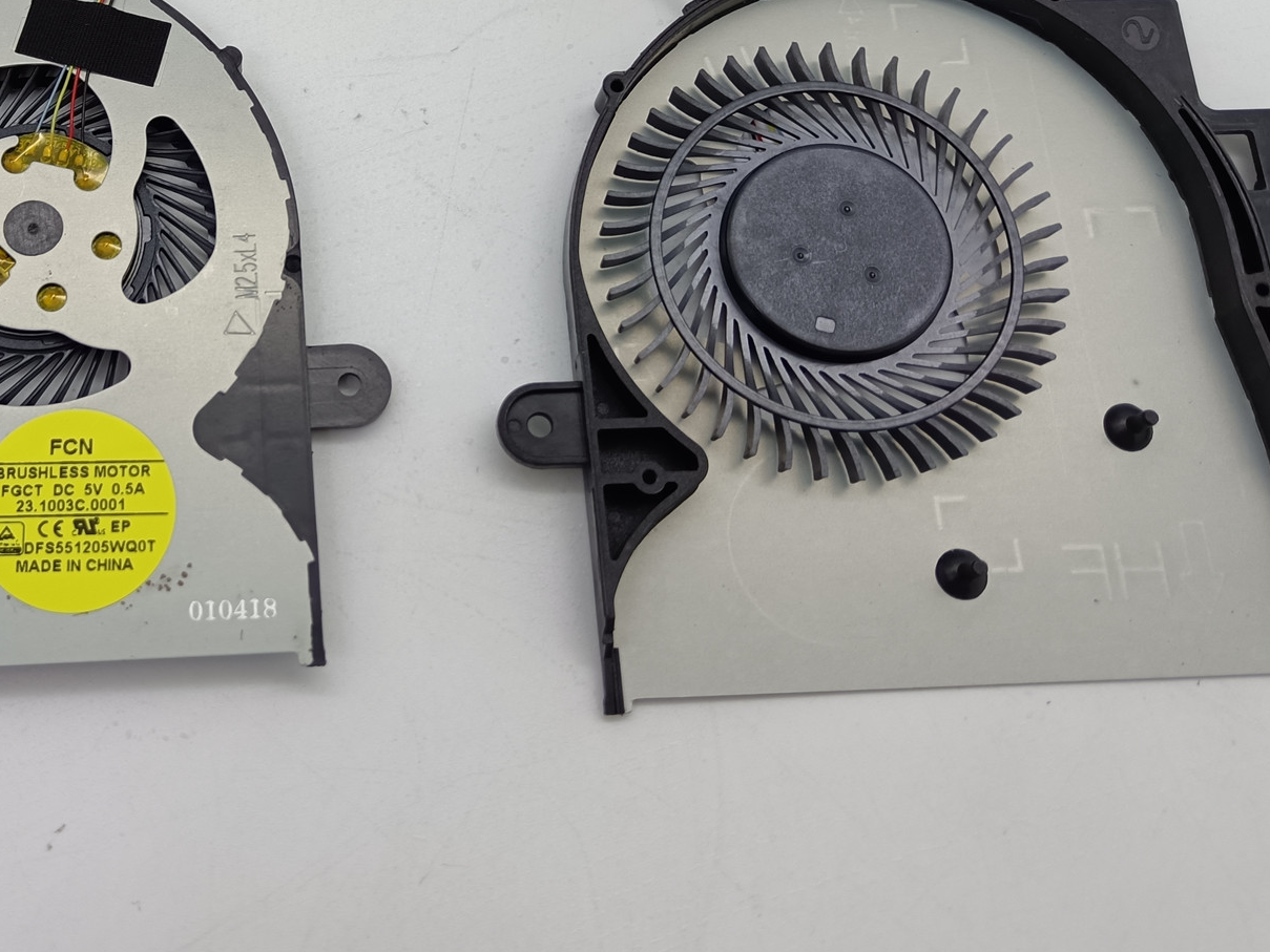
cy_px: 262
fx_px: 1578
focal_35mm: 43
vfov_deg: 33.1
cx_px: 289
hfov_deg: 42.3
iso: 204
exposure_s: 1/100
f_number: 1.8
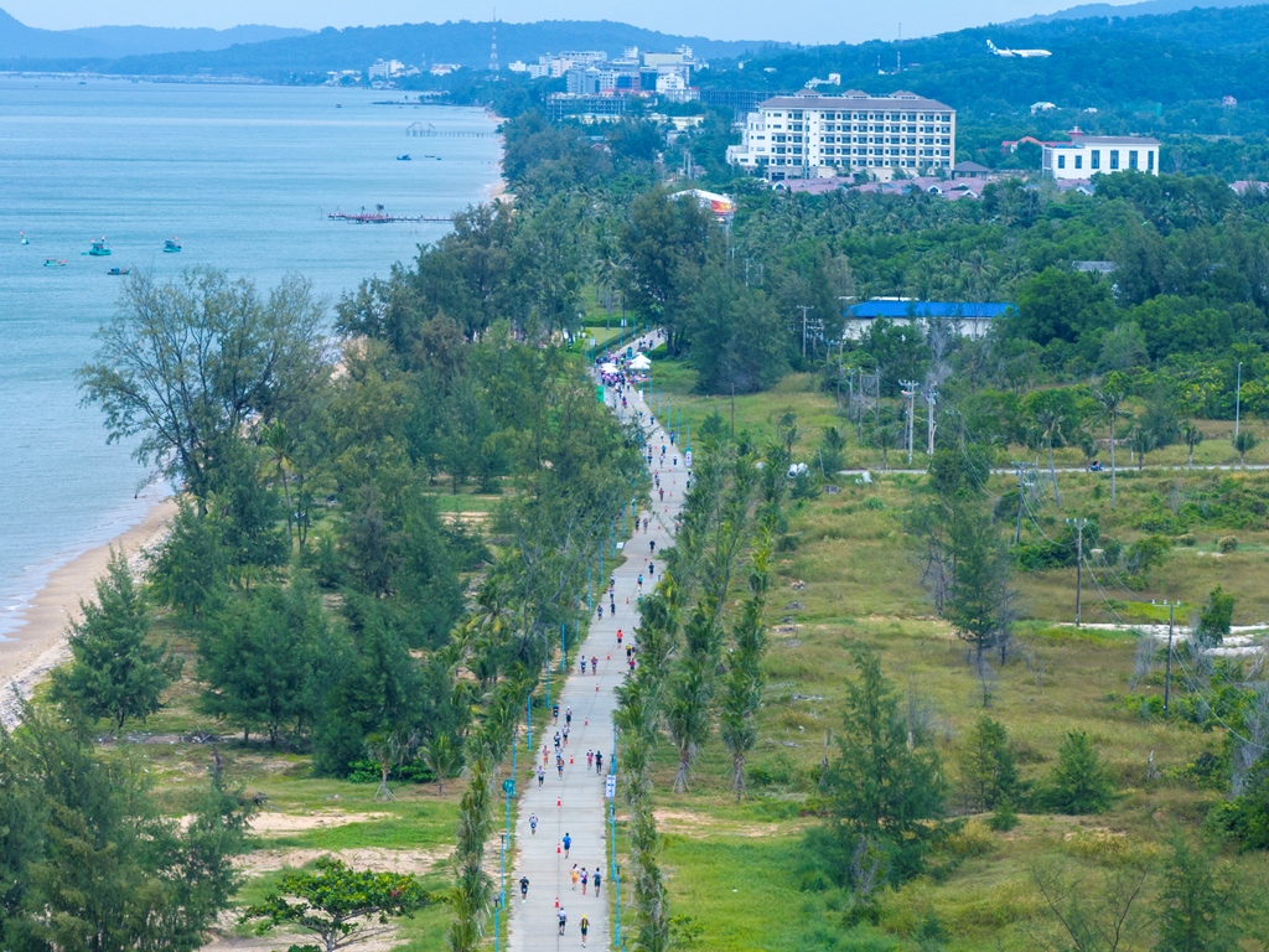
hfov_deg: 11.9
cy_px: 476
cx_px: 634
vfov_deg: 8.9
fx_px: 6085
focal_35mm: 166
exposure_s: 1/500
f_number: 3.4
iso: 100
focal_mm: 30.71
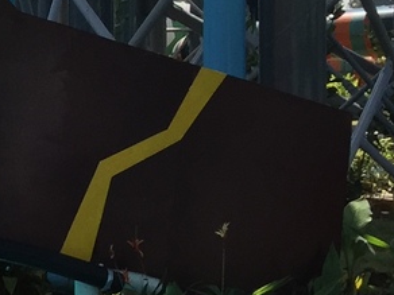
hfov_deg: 10.5
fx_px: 1810
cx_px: -576
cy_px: 104
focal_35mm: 159
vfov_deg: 9.3
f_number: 2.2
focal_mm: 4.15
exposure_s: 1/1522
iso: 32
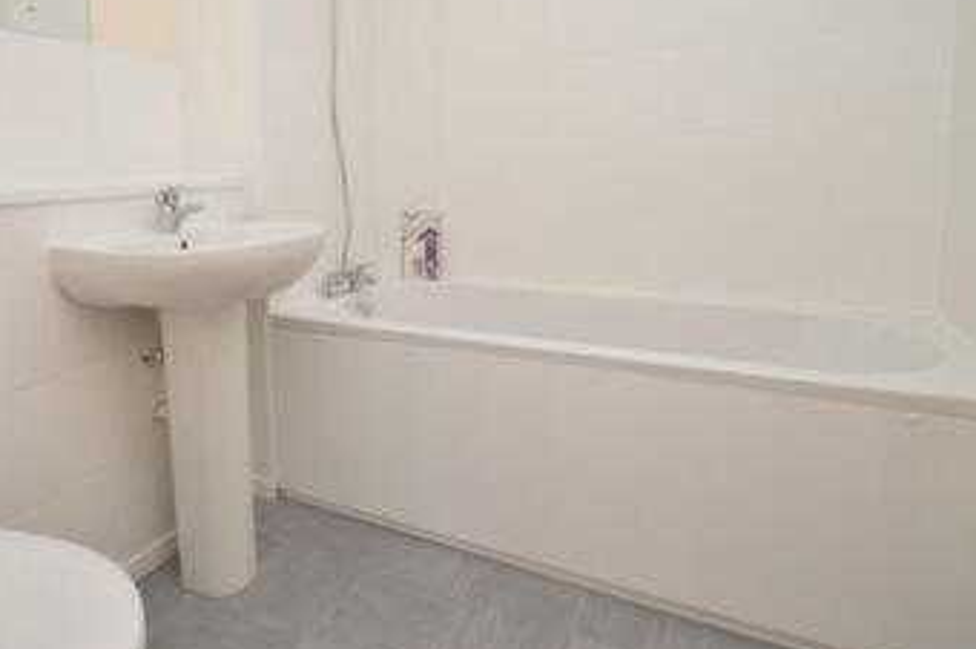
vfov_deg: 58.3
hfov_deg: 80.5
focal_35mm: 21
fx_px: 569
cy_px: 225
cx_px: 399
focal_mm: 10
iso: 100
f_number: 5.6
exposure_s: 1/60
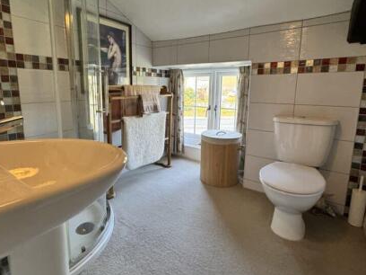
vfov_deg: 65.8
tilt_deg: -9.0
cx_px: 168
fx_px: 211
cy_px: 122
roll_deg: +0.0
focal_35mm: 20
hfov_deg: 81.6
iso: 320
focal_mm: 2.22
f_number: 2.2
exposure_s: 1/100
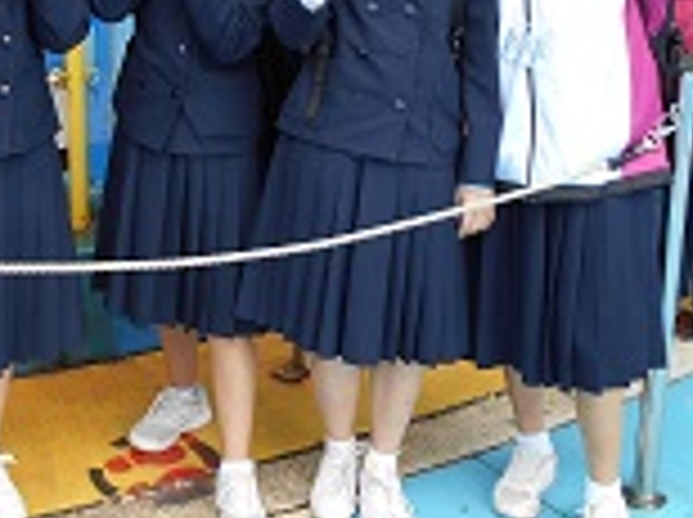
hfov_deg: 32.3
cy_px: 77
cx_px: 202
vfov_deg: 24.2
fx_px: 1179
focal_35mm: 59
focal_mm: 4.6
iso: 80
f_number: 3.2
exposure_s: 1/320
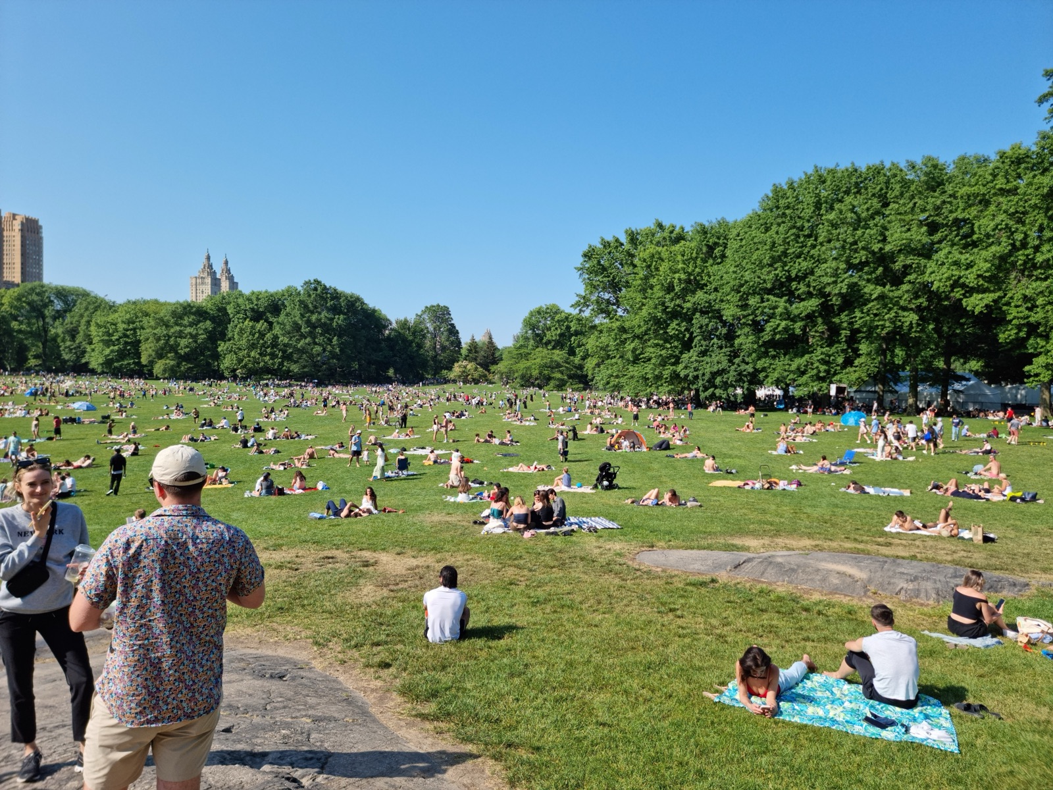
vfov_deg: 56.8
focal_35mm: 24
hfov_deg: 71.6
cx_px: 526
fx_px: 730
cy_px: 395
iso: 50
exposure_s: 1/872
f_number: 1.8
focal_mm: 6.7
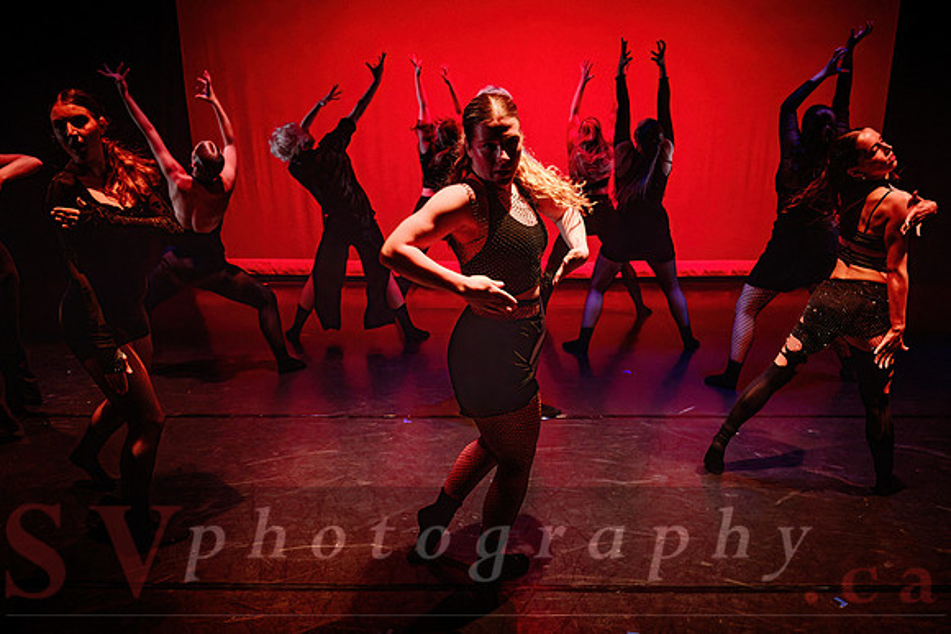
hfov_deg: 61.6
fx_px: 798
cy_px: 392
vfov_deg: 43.1
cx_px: 492
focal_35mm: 30
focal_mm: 24
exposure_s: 1/300
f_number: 2.8
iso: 3200
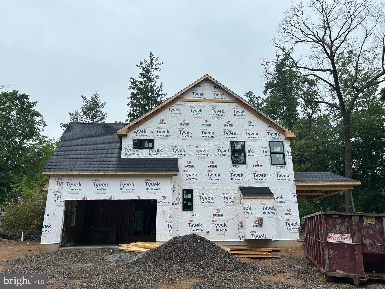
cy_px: 144
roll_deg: +1.3
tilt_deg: +18.0
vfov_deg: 53.1
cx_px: 192
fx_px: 289
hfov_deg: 67.3
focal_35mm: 26
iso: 50
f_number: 1.5
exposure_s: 1/1597
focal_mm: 5.7
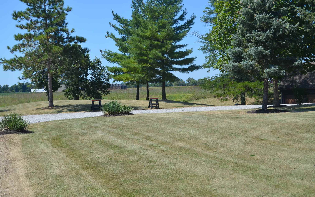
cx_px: 157
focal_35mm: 62
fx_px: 532
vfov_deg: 21.0
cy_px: 91
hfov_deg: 33.0
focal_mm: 40
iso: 400
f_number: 5.6
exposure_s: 1/1600
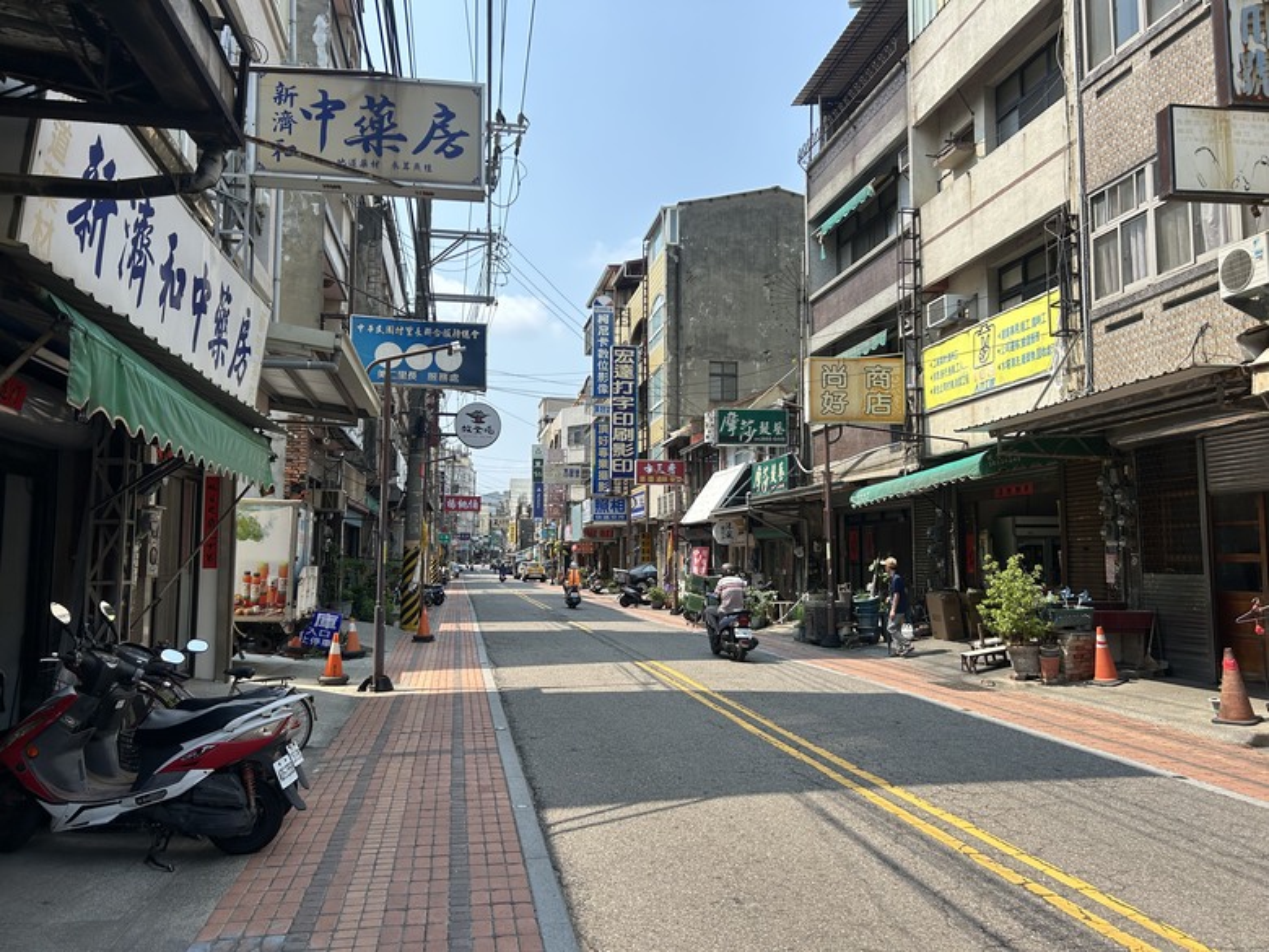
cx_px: 634
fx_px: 953
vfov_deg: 53.1
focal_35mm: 26
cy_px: 476
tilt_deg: +3.9
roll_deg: -0.4
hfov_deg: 67.3
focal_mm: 5.7
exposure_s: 1/2513
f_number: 1.5
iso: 50
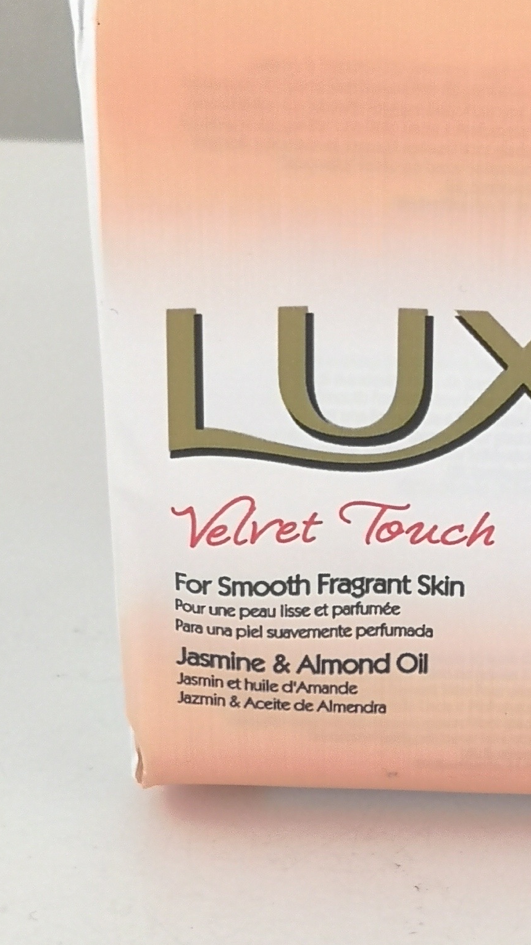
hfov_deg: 10.2
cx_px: 585
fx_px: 2929
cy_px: 378
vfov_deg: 18.3
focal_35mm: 117
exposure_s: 1/30
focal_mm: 5.58
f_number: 1.8
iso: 50
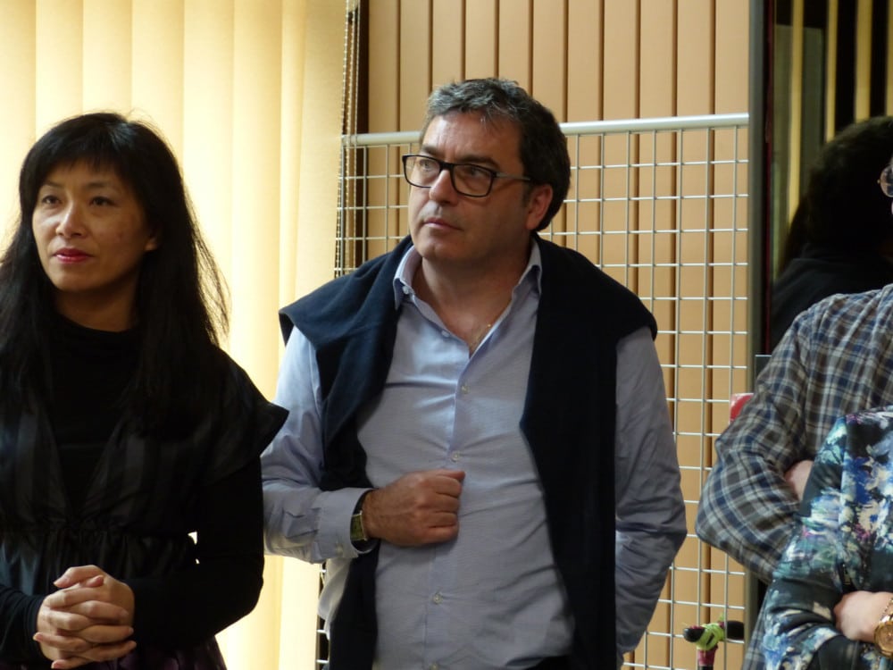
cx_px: 446
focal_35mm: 112
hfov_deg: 17.6
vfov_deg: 13.2
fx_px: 2889
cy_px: 335
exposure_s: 1/60
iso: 400
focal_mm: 20.1
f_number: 2.8
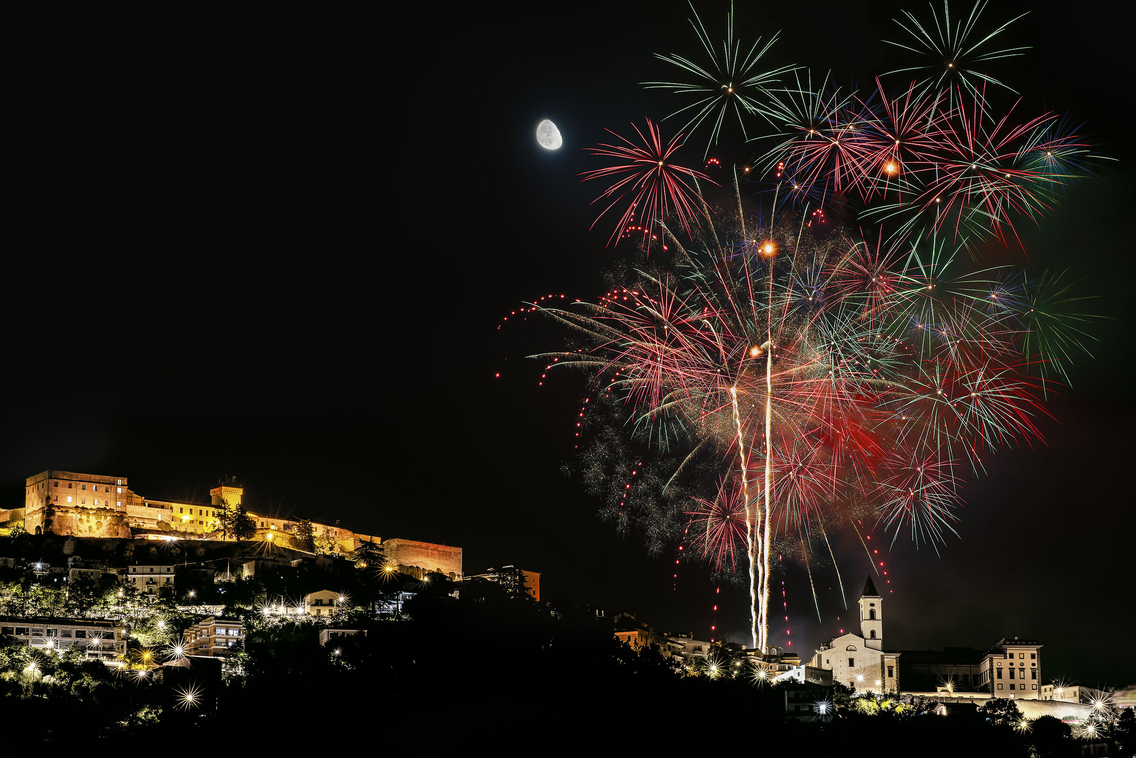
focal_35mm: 105
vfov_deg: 13.1
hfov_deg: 19.4
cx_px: 568
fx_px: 3314
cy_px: 379
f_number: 11
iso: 100
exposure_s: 6.9
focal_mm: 105
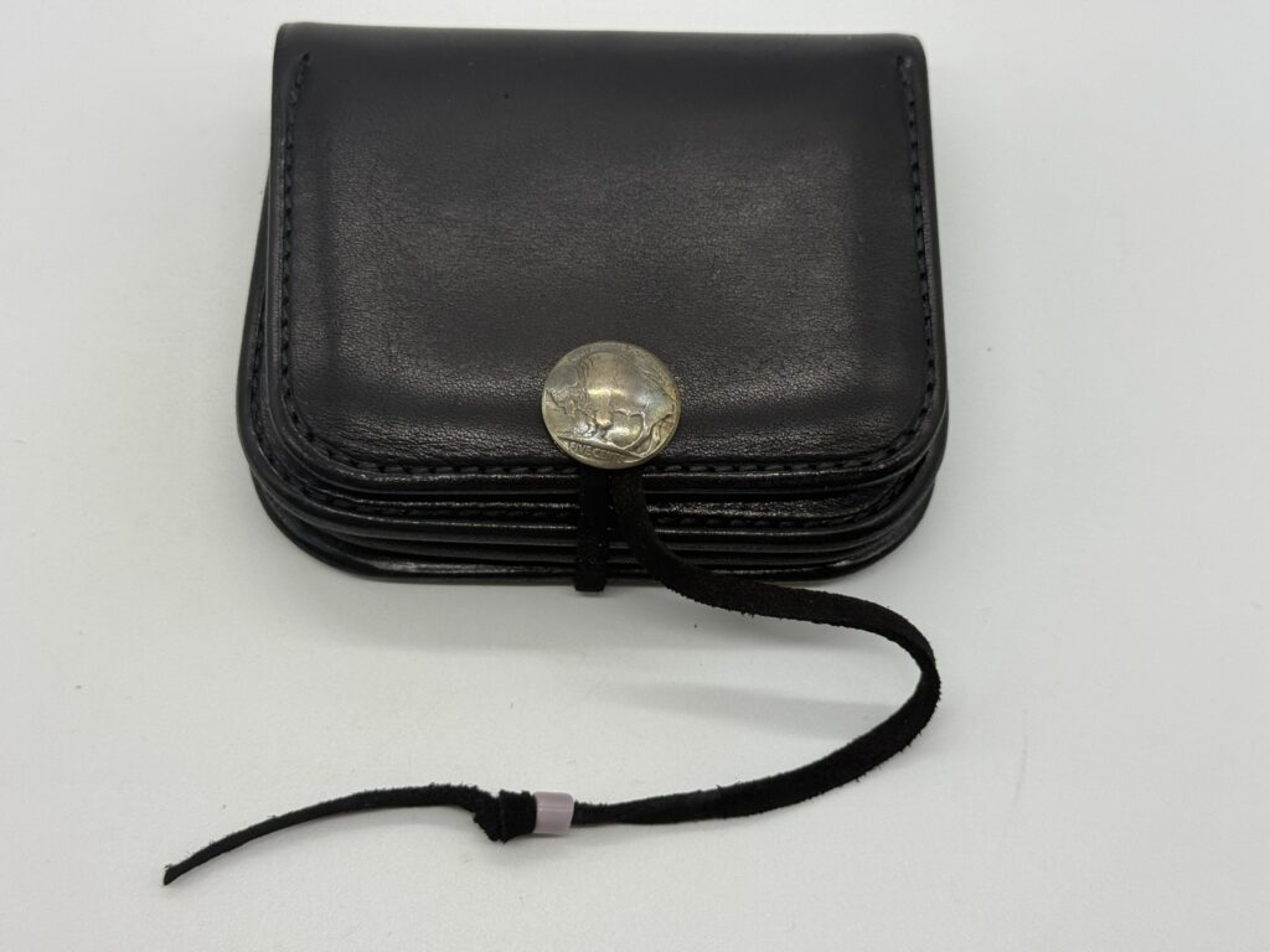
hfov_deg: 39.7
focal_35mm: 48
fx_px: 1761
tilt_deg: -72.5
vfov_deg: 30.3
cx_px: 635
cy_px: 476
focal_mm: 6.76
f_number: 1.78
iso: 64
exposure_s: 1/373
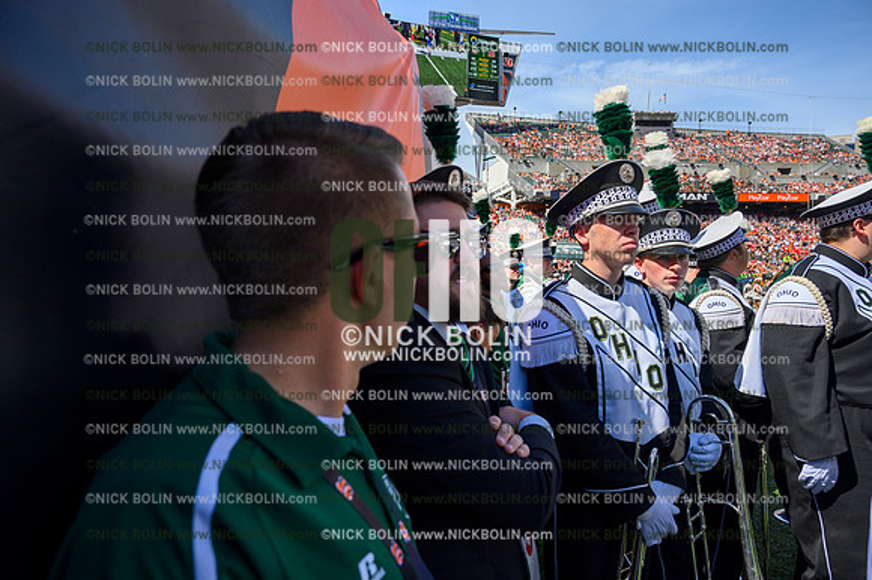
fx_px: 581
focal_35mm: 24
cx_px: 436
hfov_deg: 73.8
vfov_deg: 53.1
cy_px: 290
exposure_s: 1/640
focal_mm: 24
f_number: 5.6
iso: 100
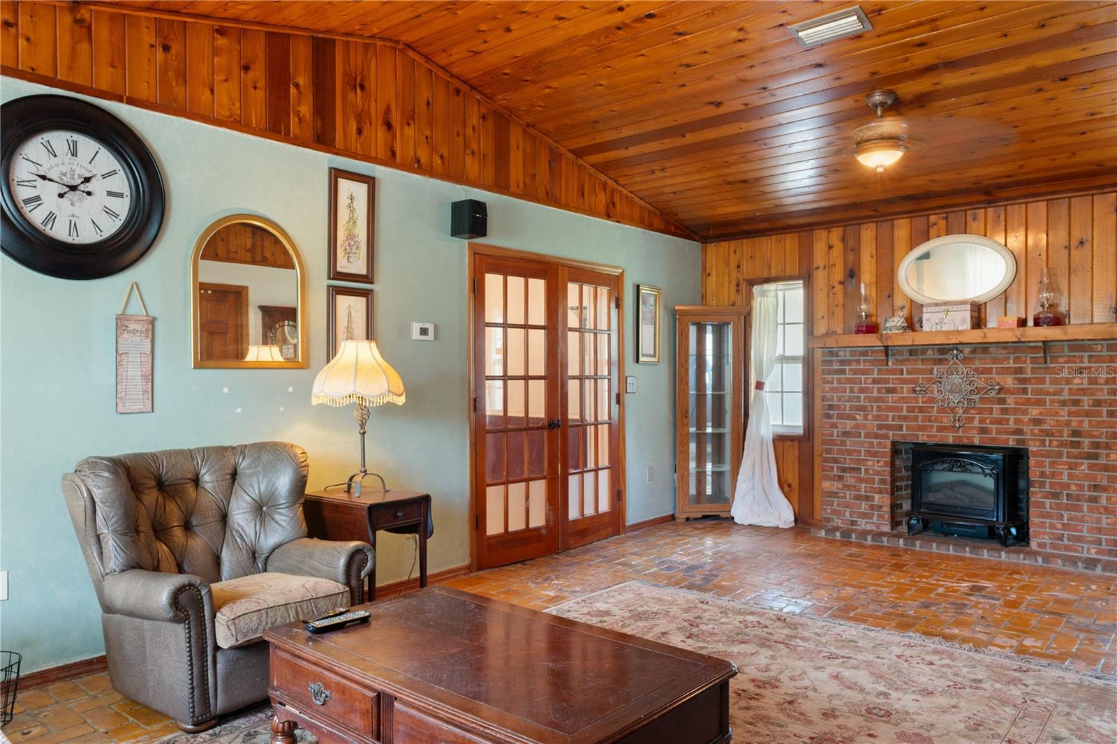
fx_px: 744
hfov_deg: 73.8
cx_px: 558
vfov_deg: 53.1
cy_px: 372
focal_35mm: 24
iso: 400
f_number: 8
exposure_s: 1.3
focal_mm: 16
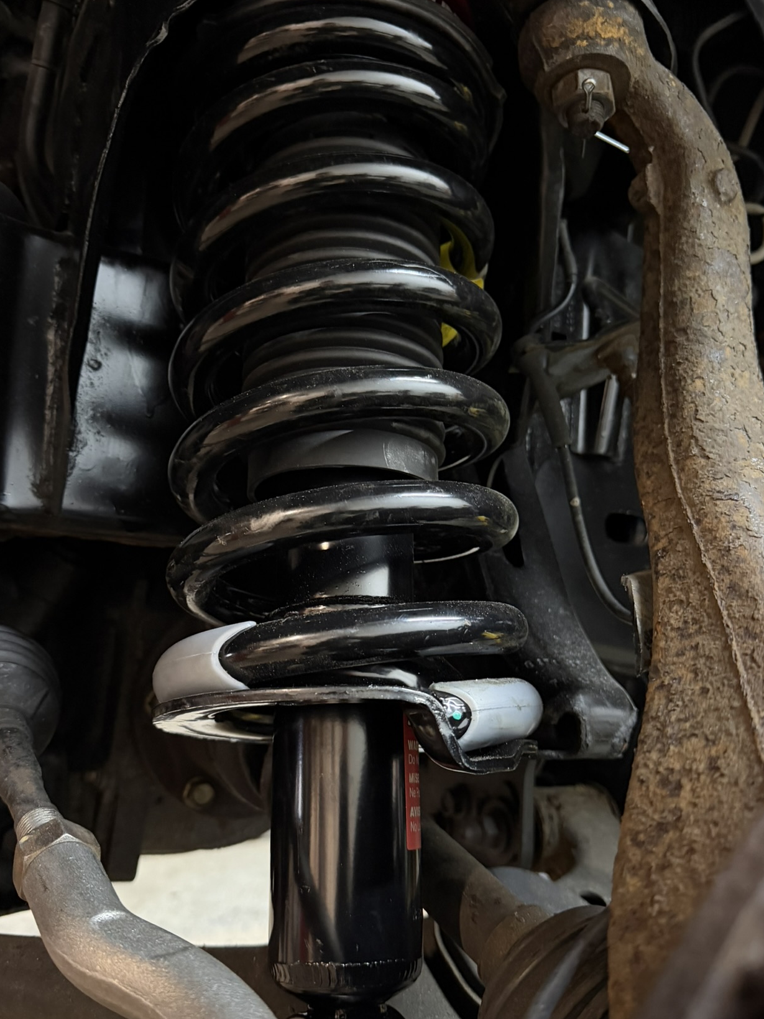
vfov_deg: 59.9
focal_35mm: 30
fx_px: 883
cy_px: 544
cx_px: 375
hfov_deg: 46.8
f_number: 1.78
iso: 800
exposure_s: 1/30
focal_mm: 6.76
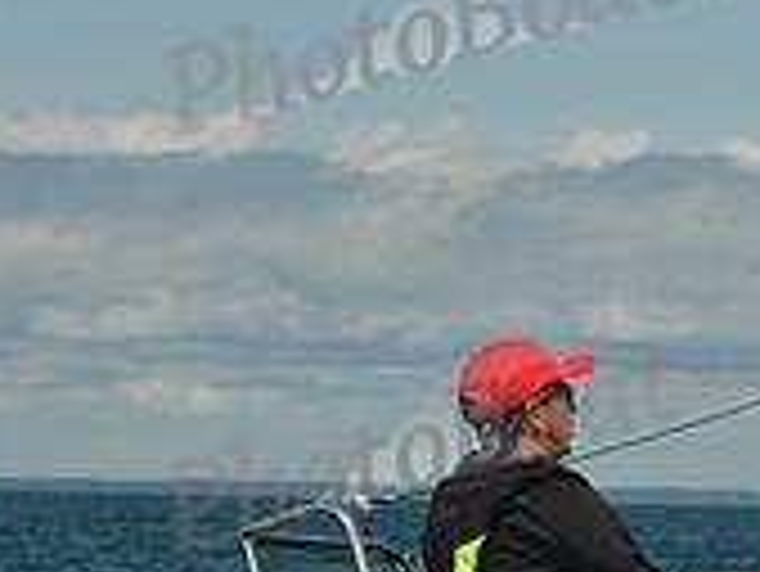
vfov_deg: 5.2
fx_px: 6240
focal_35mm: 284
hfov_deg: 6.9
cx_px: 1034
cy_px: 606
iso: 320
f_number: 9
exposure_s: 1/640
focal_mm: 86
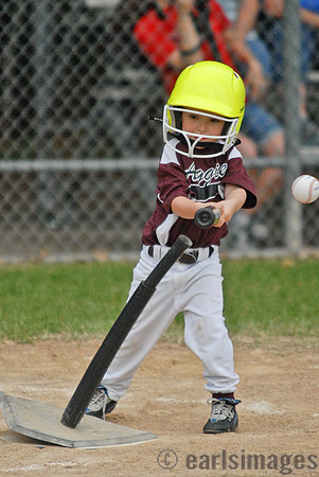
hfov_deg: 4.6
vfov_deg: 6.9
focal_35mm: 300
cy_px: 238
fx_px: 3978
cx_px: 160
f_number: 2.8
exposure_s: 1/6400
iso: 1000
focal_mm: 200
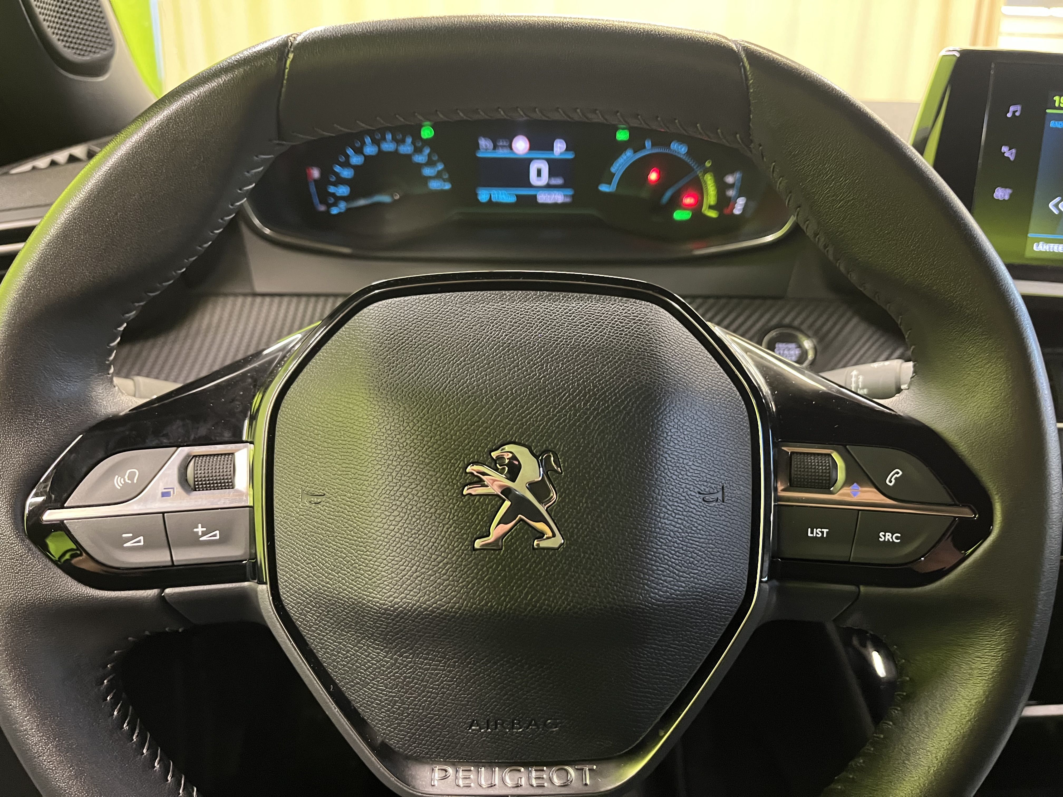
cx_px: 532
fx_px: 798
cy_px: 398
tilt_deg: -19.4
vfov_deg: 53.1
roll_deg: +0.2
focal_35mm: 26
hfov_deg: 67.3
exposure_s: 1/33
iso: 500
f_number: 1.6
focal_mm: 5.1
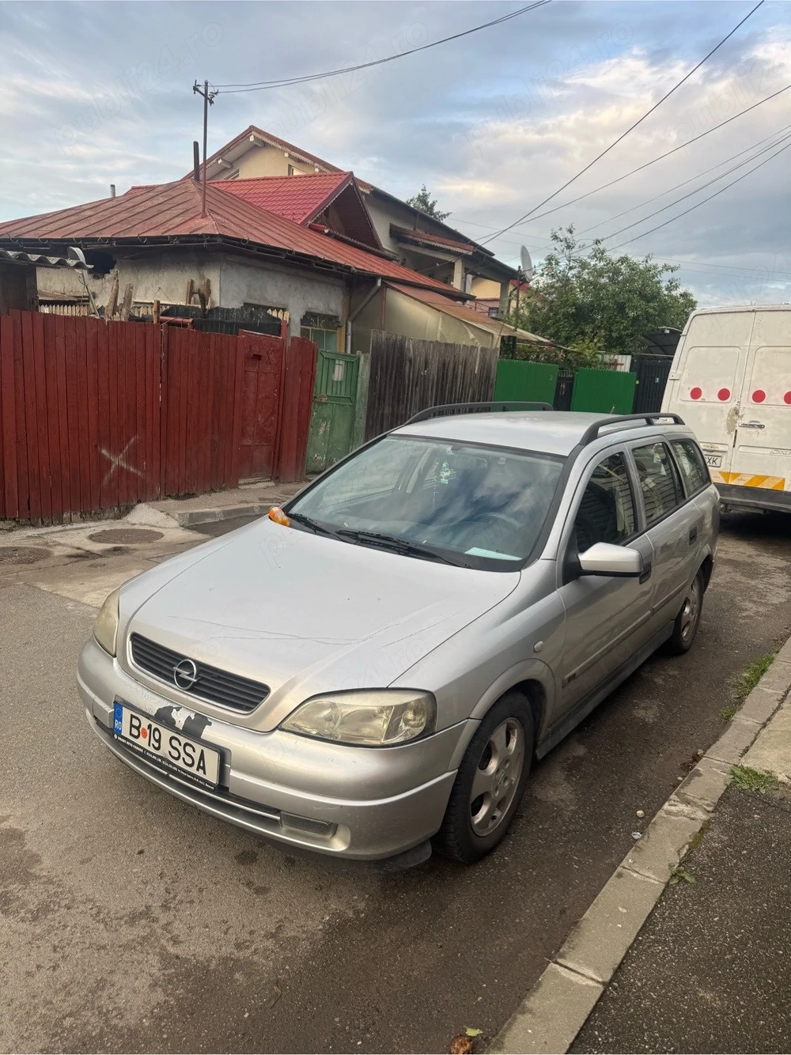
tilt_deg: -7.9
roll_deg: -1.6
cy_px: 528
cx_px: 396
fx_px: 731
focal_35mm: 24
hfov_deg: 56.8
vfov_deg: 71.6
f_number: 1.78
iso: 80
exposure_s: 1/658
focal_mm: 6.76
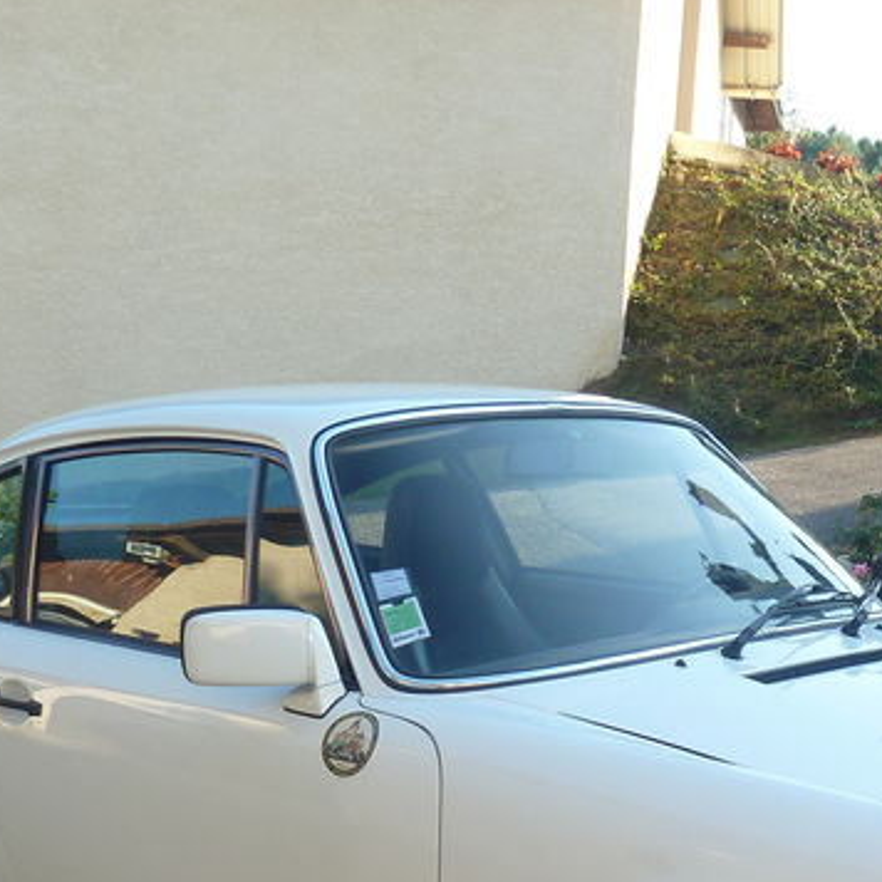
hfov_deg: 27.4
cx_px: 647
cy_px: 743
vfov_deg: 27.0
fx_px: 1787
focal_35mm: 62
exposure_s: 1/125
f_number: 3.5
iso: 80
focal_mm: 4.1
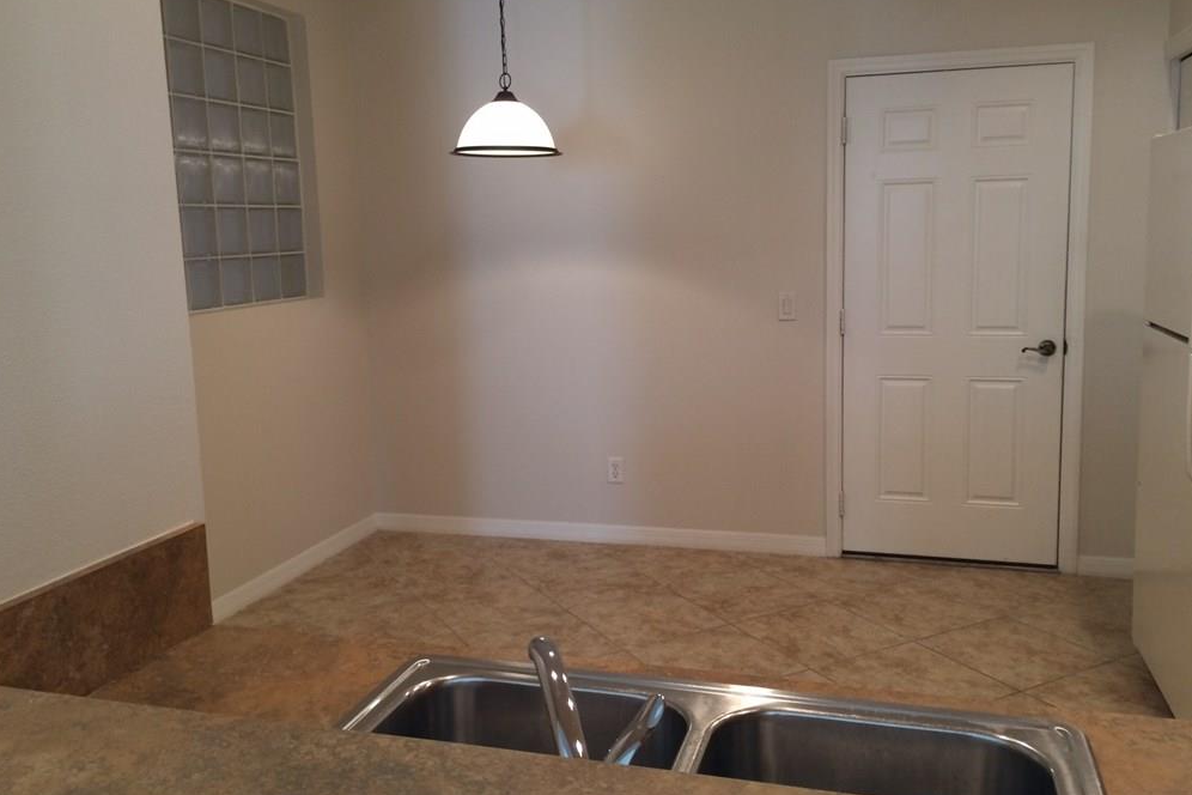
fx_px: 1026
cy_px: 366
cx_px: 588
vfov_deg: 42.3
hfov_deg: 60.3
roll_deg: +2.0
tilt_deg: -7.5
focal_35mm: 31
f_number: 2.2
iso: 100
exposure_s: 1/30
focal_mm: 4.15
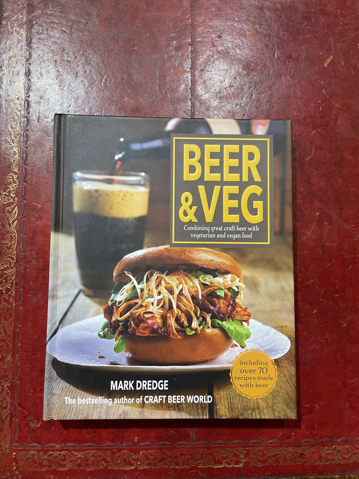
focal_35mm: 26
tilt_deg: -84.5
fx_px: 360
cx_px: 180
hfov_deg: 53.1
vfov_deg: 67.3
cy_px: 240
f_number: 1.6
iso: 100
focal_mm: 4.2
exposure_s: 1/50
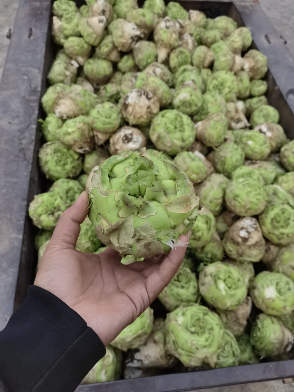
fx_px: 306
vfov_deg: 65.3
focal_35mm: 27
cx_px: 147
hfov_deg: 51.3
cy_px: 196
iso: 50
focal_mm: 5.58
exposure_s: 1/216
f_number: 1.9
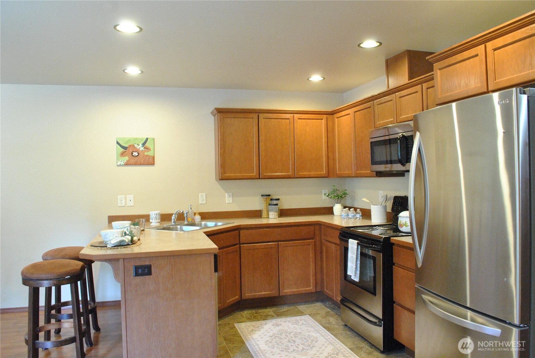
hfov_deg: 67.3
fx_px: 402
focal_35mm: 27
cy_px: 179
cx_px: 268
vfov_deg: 48.0
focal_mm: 18
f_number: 8
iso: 1600
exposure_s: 1/13
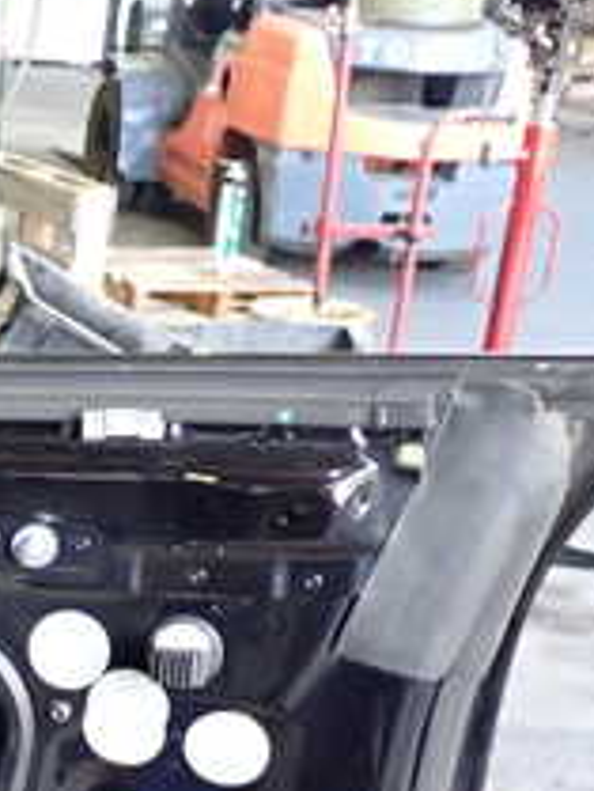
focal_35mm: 86
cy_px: 791
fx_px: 1966
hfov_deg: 15.8
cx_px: -303
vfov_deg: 21.9
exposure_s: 1/30
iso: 250
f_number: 2.3
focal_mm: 5.4
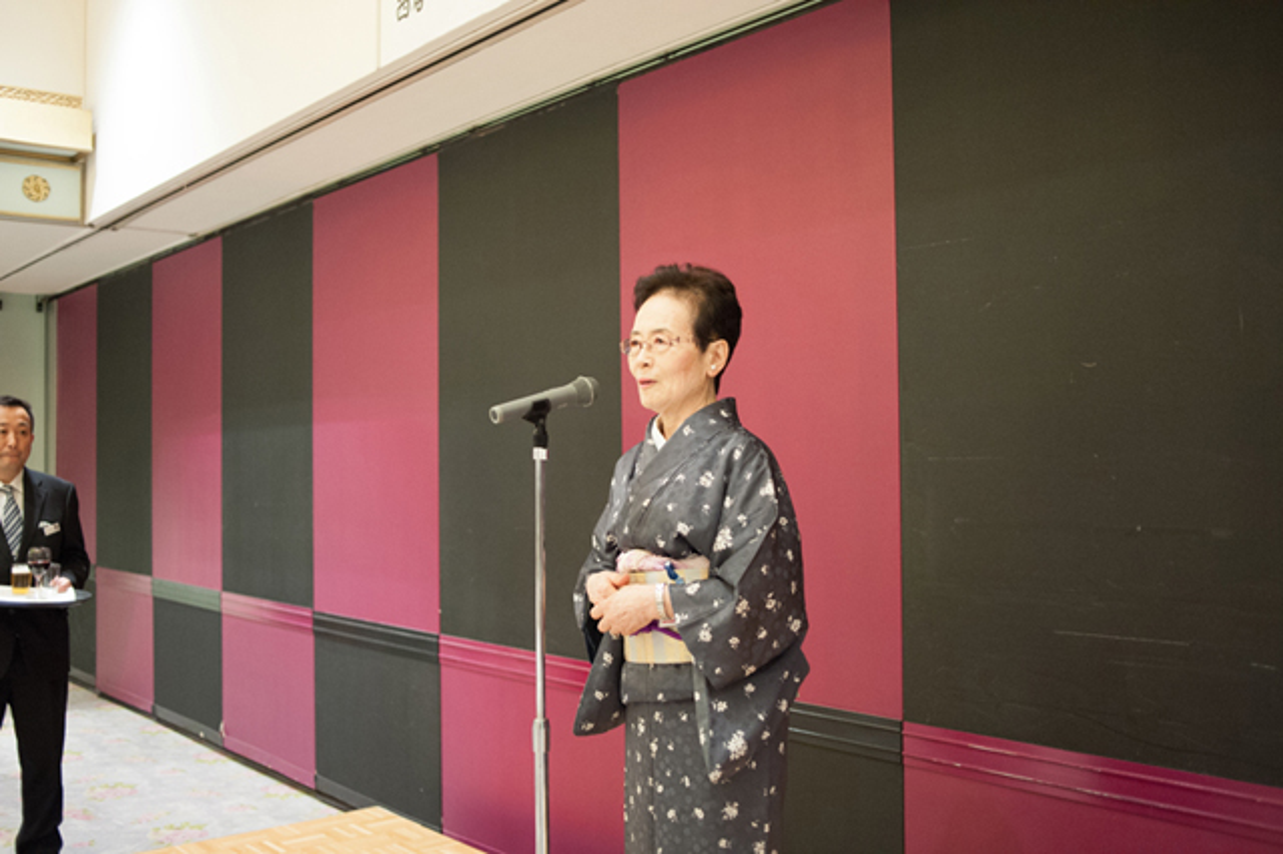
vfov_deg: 37.8
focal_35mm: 35
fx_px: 1247
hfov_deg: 54.5
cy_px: 427
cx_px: 642
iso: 2800
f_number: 2.8
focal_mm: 35
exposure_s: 1/100
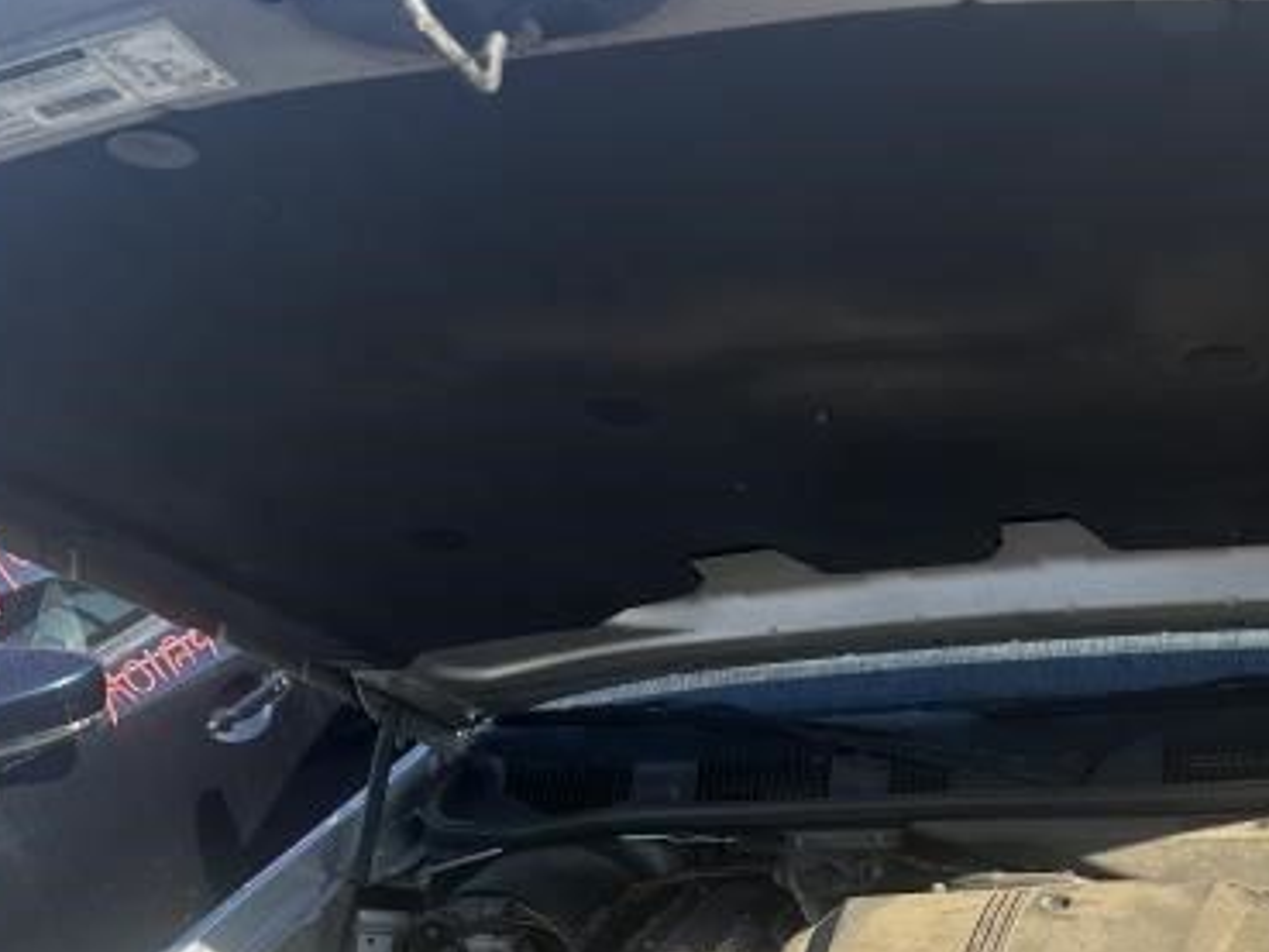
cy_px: 1007
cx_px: 1052
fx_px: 1907
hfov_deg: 35.4
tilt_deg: -24.8
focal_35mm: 52
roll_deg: +8.4
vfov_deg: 26.2
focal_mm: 6.86
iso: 80
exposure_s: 1/1144
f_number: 1.78
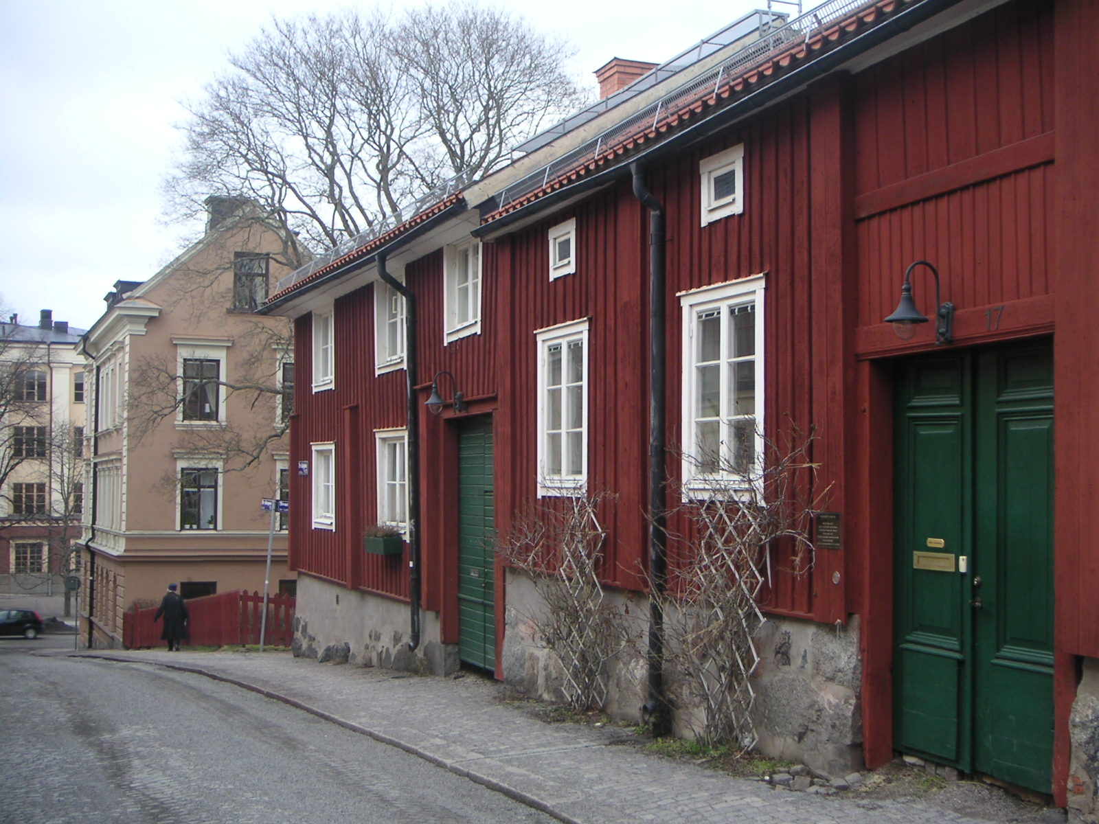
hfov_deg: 32.2
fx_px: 1905
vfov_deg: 24.4
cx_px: 550
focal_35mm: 60
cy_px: 412
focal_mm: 9.3
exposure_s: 1/90
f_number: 3
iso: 50
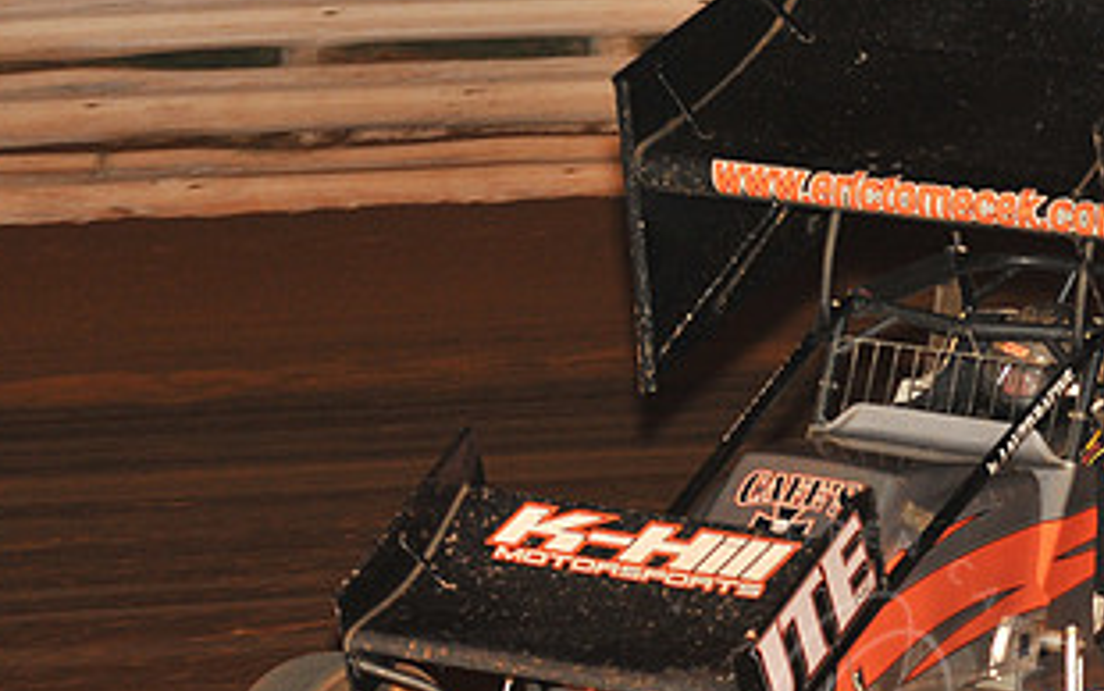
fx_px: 6020
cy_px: 404
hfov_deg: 10.5
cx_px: 837
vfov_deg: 6.6
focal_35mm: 200
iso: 1000
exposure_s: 1/320
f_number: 6.3
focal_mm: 105
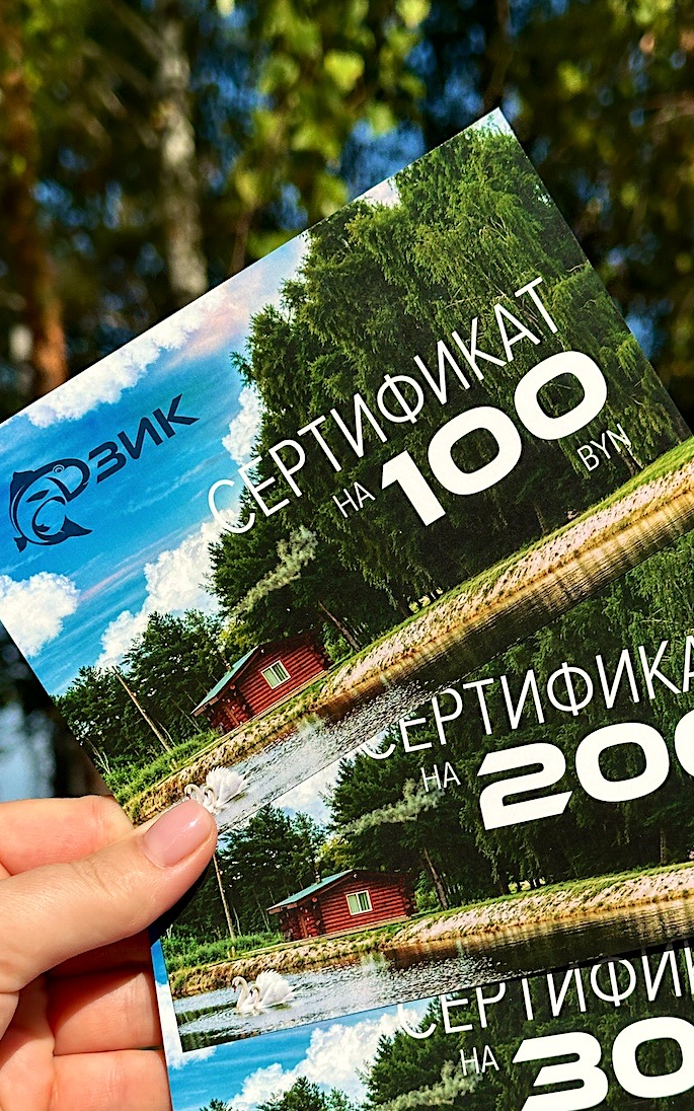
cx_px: 377
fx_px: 1967
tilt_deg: +6.3
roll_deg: +2.7
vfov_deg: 31.4
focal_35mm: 65
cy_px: 665
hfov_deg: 20.0
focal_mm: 6.86
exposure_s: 1/5263
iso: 64
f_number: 1.78
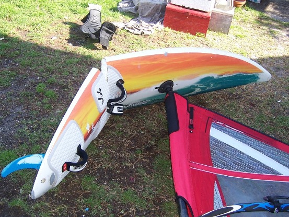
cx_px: 144
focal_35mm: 44
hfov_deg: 42.9
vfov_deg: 32.9
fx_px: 367
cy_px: 108
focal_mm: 7.3
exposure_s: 1/180
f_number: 3.3
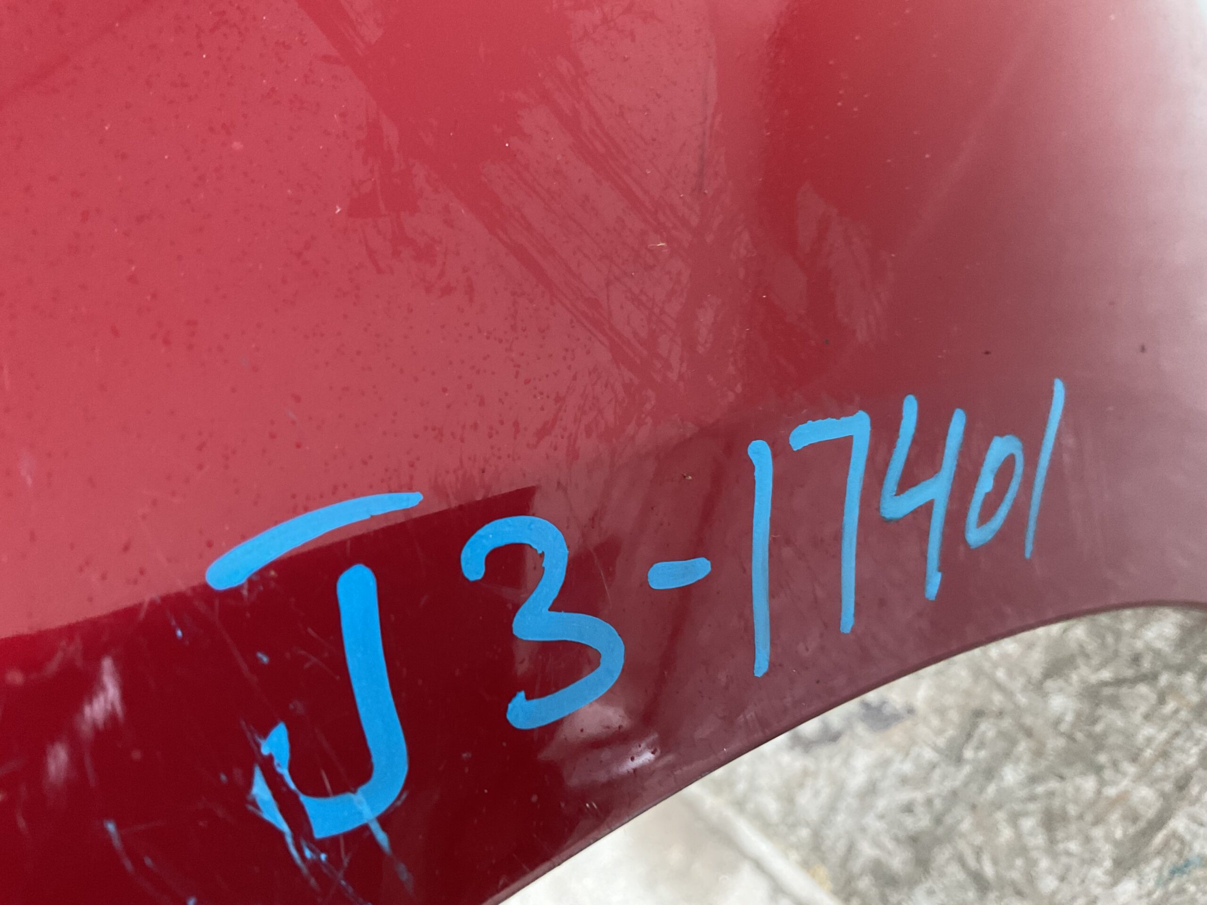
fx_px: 1011
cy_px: 452
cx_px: 604
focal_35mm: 29
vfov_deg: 48.2
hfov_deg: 61.7
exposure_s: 1/25
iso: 250
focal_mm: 3
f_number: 1.8
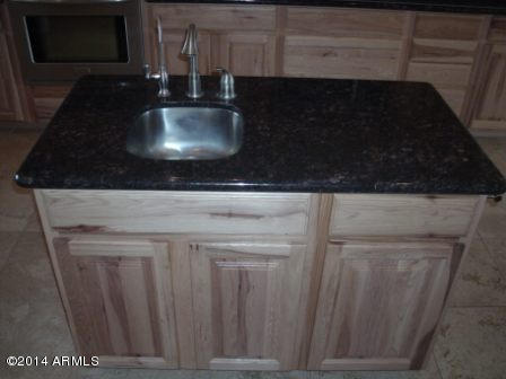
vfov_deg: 37.7
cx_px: 253
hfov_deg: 49.0
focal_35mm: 38
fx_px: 555
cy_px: 190
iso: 200
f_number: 2.9
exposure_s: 1/60
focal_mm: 6.3
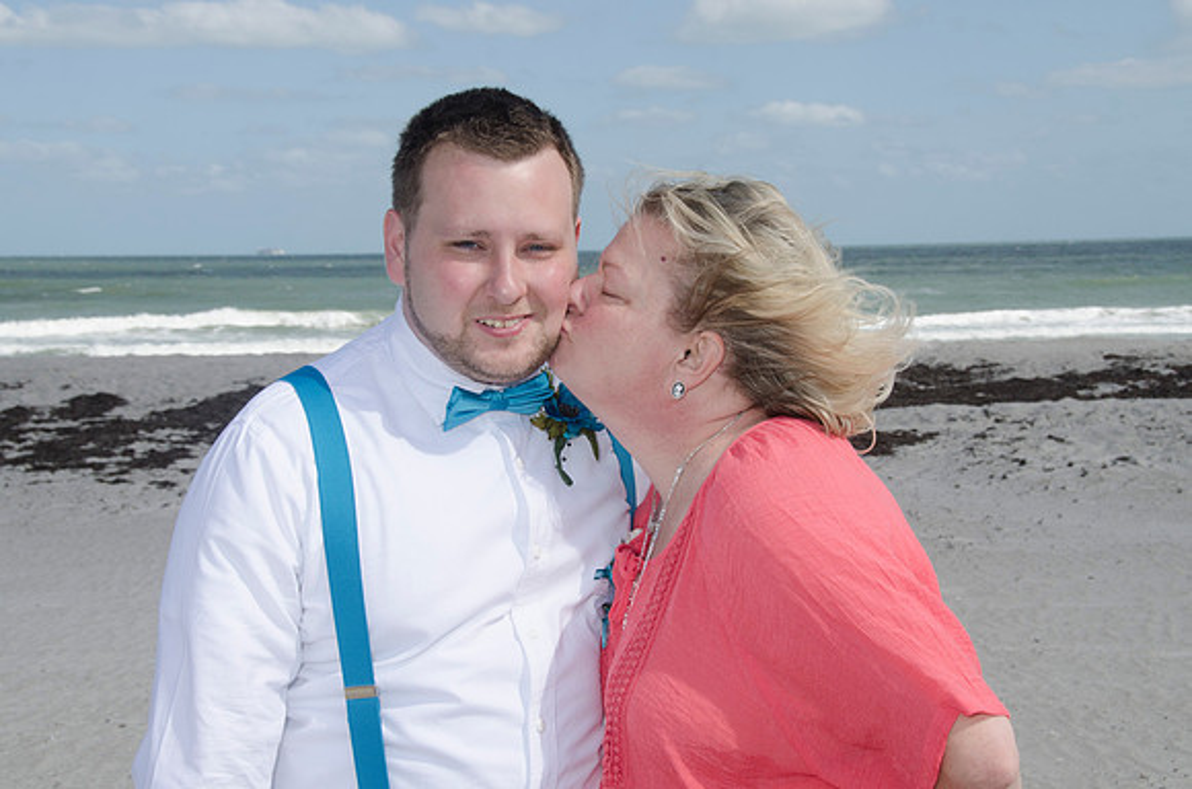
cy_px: 394
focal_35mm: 60
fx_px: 1982
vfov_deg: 22.5
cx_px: 596
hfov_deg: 33.5
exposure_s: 1/250
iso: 100
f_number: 11
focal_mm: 40
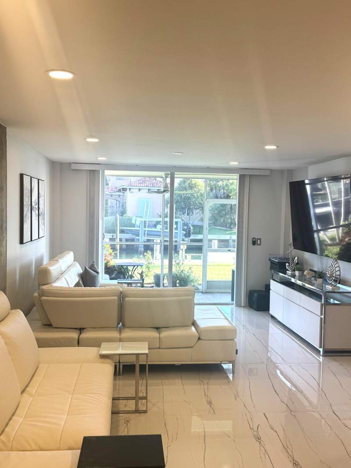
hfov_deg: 40.7
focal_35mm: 35
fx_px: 473
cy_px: 234
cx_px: 176
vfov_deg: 52.6
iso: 64
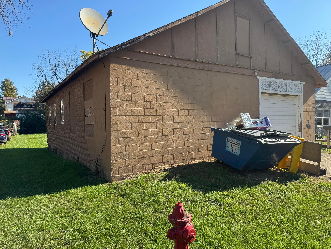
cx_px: 166
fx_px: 229
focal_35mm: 24
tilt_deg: -1.0
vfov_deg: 56.8
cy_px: 124
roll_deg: +1.3
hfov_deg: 71.6
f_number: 1.78
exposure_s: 1/1869
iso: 80
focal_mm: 6.76
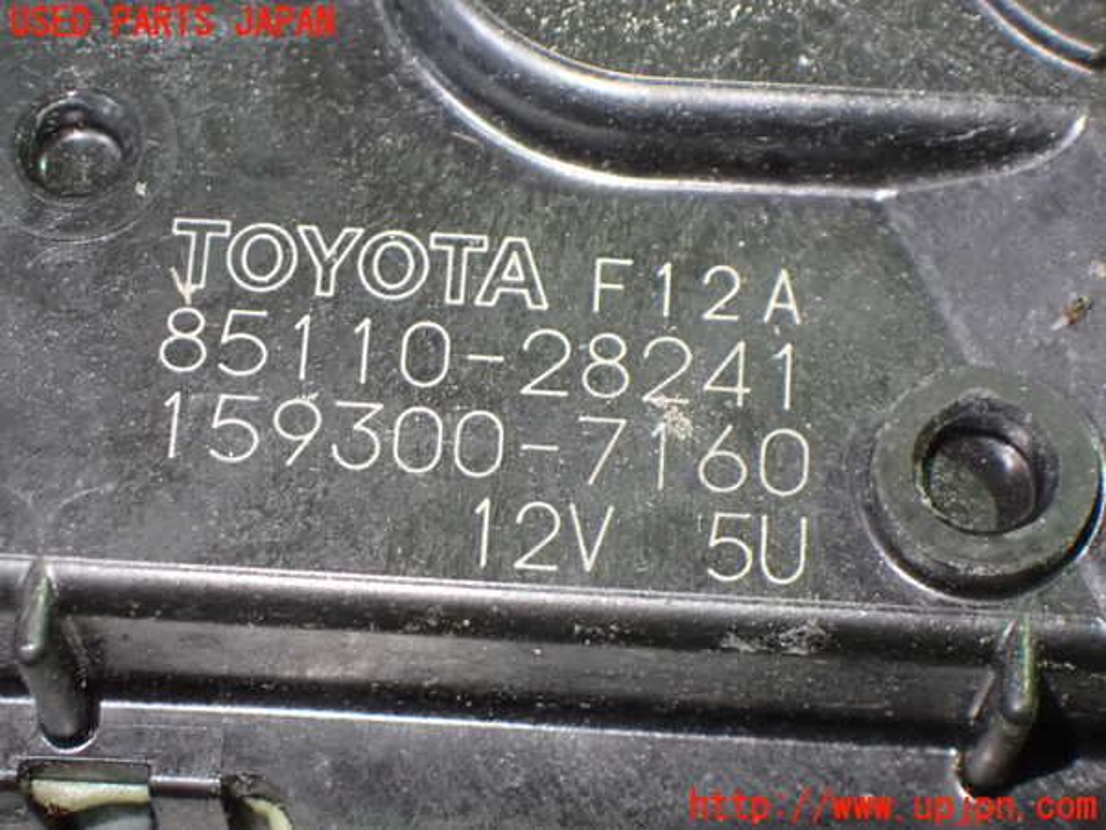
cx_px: 553
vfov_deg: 14.8
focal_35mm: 100
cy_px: 415
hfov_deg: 19.6
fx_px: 3195
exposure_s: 1/25
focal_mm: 18
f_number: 4.9
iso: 1600
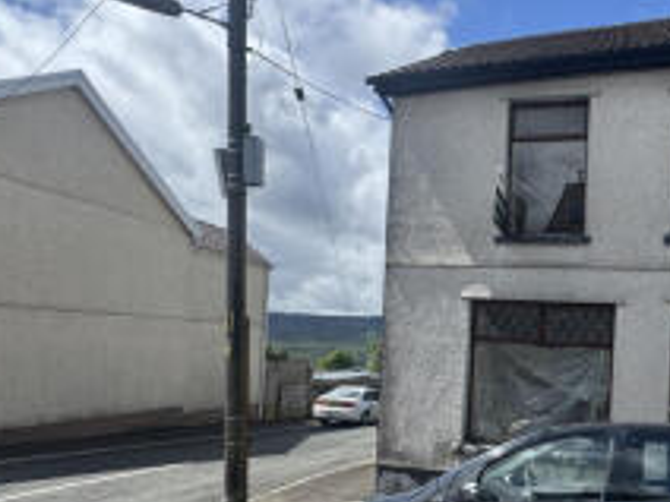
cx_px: 523
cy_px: 346
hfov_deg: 59.2
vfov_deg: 48.7
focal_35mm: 28
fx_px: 542
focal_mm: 2.22
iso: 50
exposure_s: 1/1217
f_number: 2.2
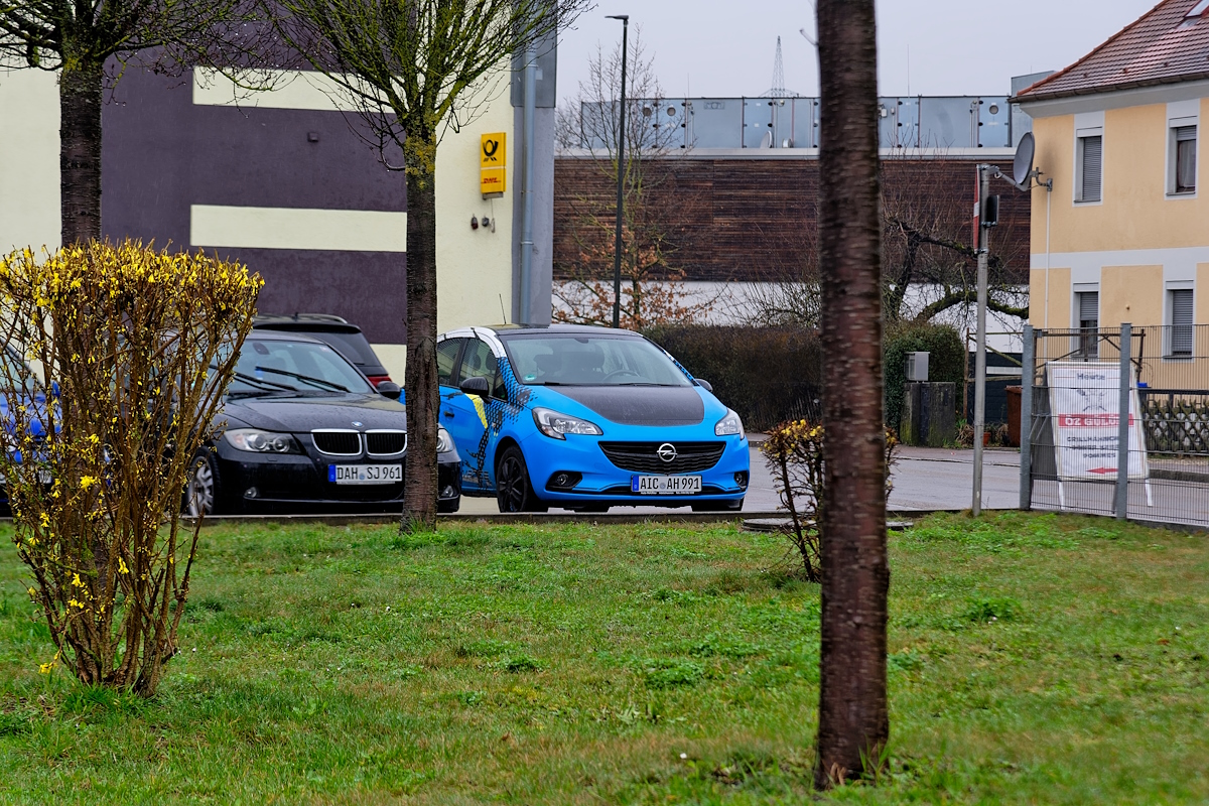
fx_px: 4030
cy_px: 403
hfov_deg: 17.1
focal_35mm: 120
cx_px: 604
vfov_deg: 11.4
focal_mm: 120
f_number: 8
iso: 400
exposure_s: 1/250
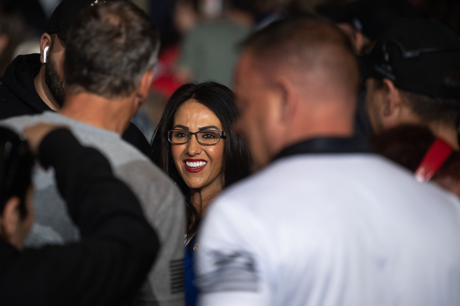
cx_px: 206
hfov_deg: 6.9
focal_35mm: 297
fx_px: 3792
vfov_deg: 4.6
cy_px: 125
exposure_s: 1/1000
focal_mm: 200
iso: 800
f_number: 2.8
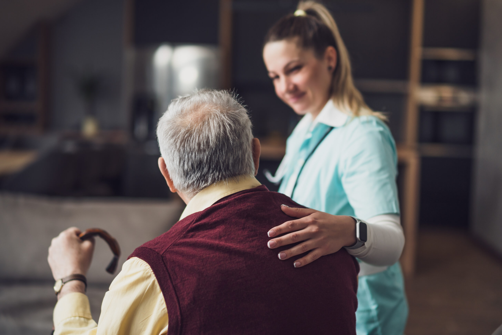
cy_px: 168
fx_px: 697
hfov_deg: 39.6
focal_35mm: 50
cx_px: 251
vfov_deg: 27.0
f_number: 1.4
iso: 200
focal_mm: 50
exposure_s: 1/160
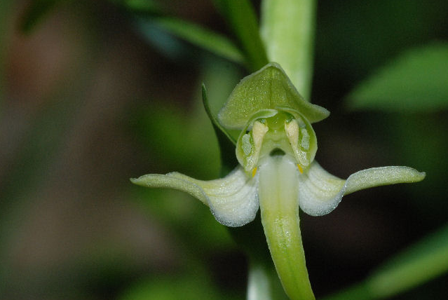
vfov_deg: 7.3
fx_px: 2368
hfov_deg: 10.8
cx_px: 262
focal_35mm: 190
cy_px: 173
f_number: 20
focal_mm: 90
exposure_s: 1/200
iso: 400
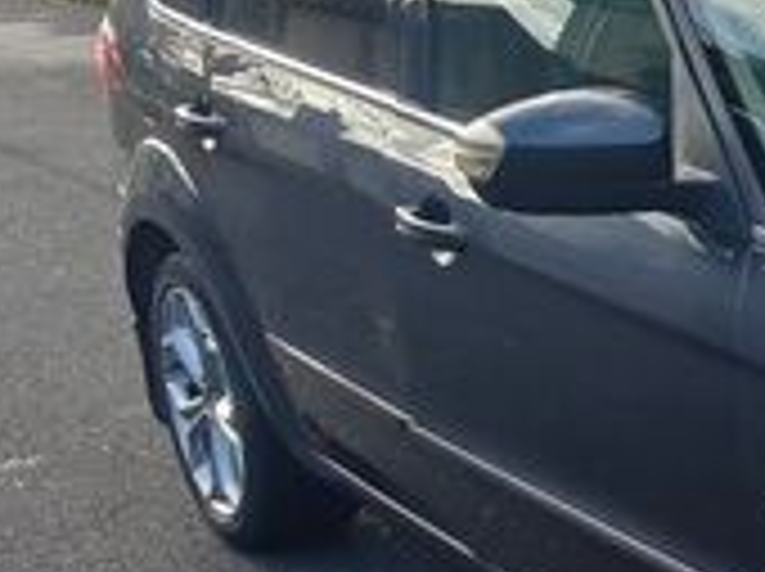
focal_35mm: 53
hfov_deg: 23.9
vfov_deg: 27.4
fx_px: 1170
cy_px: 351
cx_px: 1278
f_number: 2
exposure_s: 1/200
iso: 64
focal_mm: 2.3
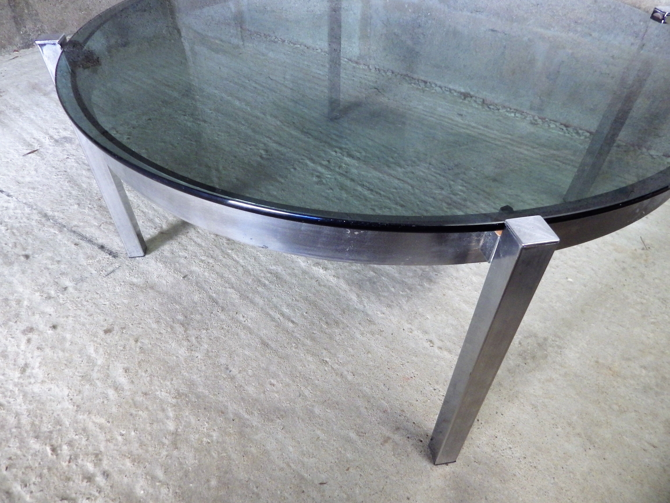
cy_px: 252
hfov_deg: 76.4
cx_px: 335
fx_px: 426
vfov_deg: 61.1
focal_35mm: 22
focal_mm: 4
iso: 320
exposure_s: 1/45
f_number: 3.1
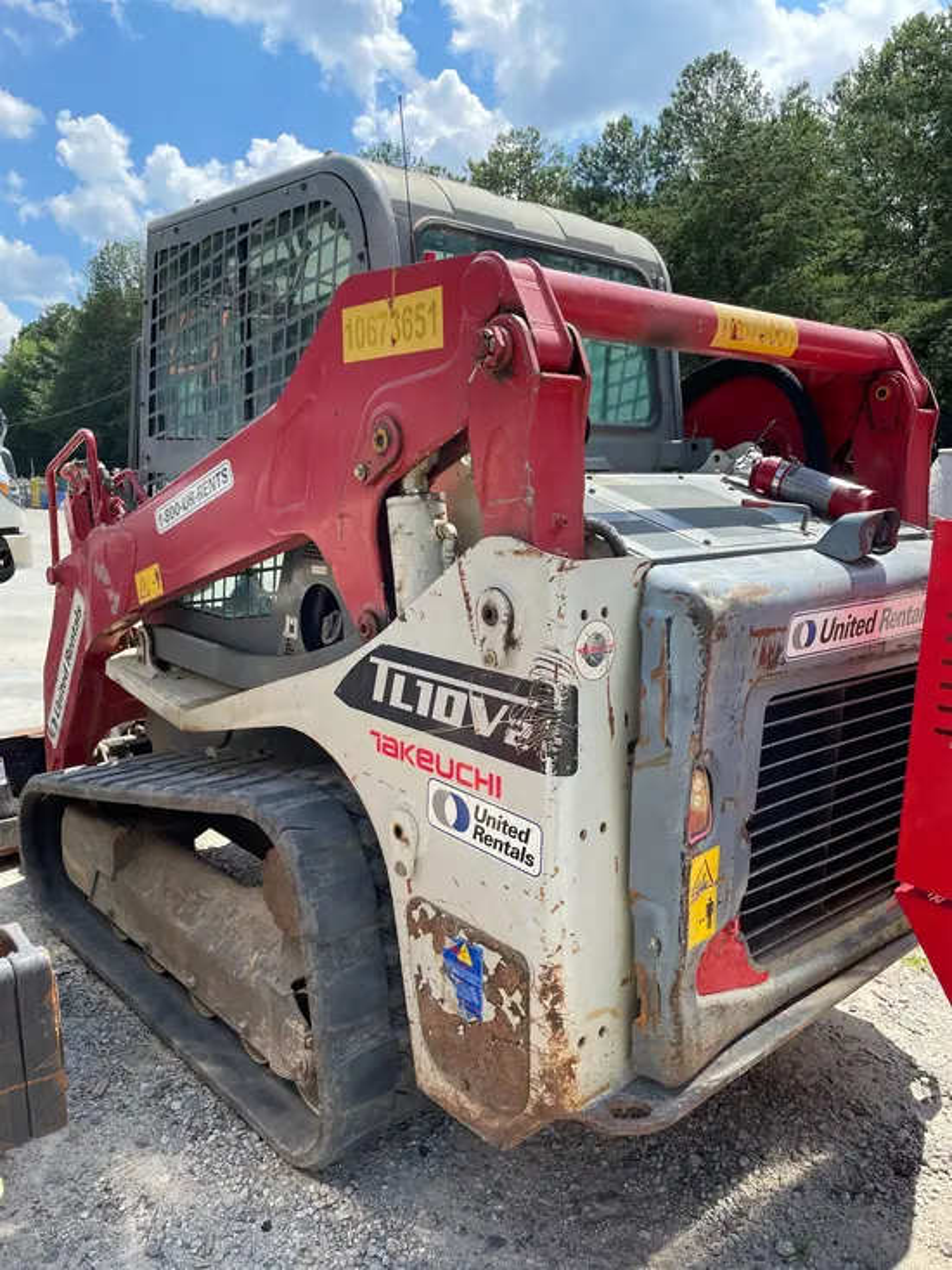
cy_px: 635
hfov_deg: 53.1
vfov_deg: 67.3
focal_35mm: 26
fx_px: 953
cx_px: 476
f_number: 1.6
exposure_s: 1/1770
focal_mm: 4.2
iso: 50
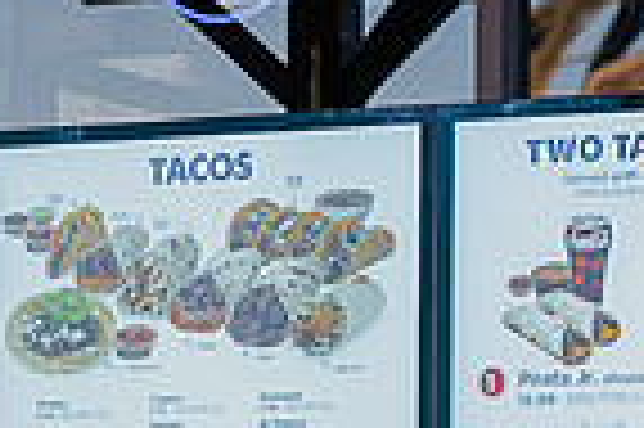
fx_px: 5075
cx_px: 180
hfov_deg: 7.3
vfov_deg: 4.8
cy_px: 723
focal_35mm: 284
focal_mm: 70
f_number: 3.5
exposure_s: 1/200
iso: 100
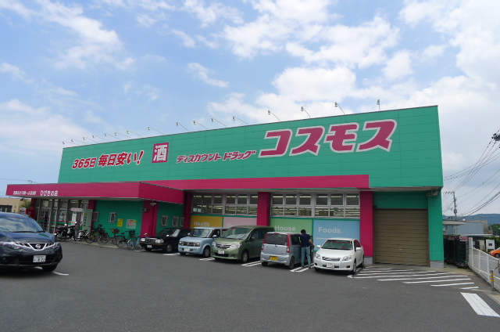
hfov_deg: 62.0
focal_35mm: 30
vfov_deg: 43.4
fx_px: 416
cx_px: 250
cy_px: 166
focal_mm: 6.4
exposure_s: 1/800
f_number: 4
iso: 80
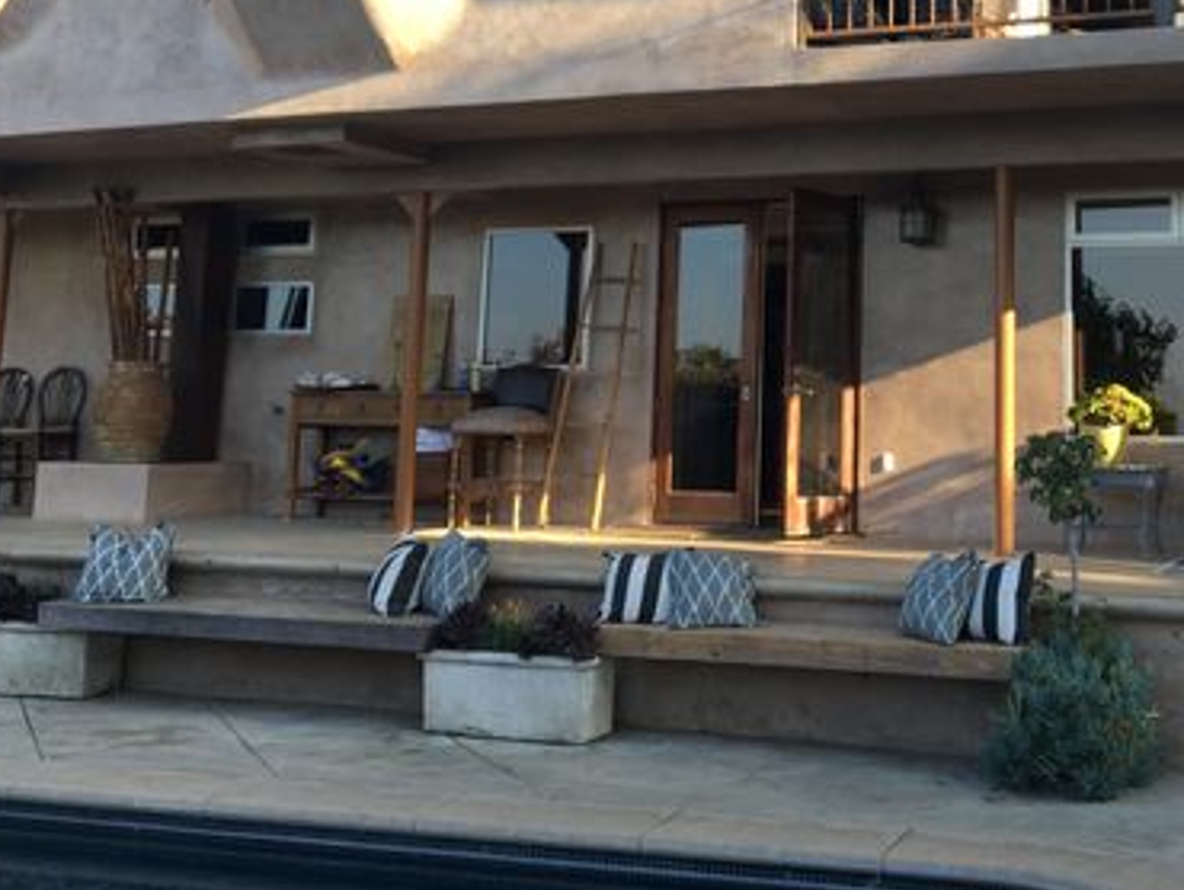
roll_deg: -0.8
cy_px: 195
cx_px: 864
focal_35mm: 47
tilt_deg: +6.8
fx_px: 1609
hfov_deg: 39.5
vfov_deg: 30.3
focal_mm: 4.15
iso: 25
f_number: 2.2
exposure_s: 1/235
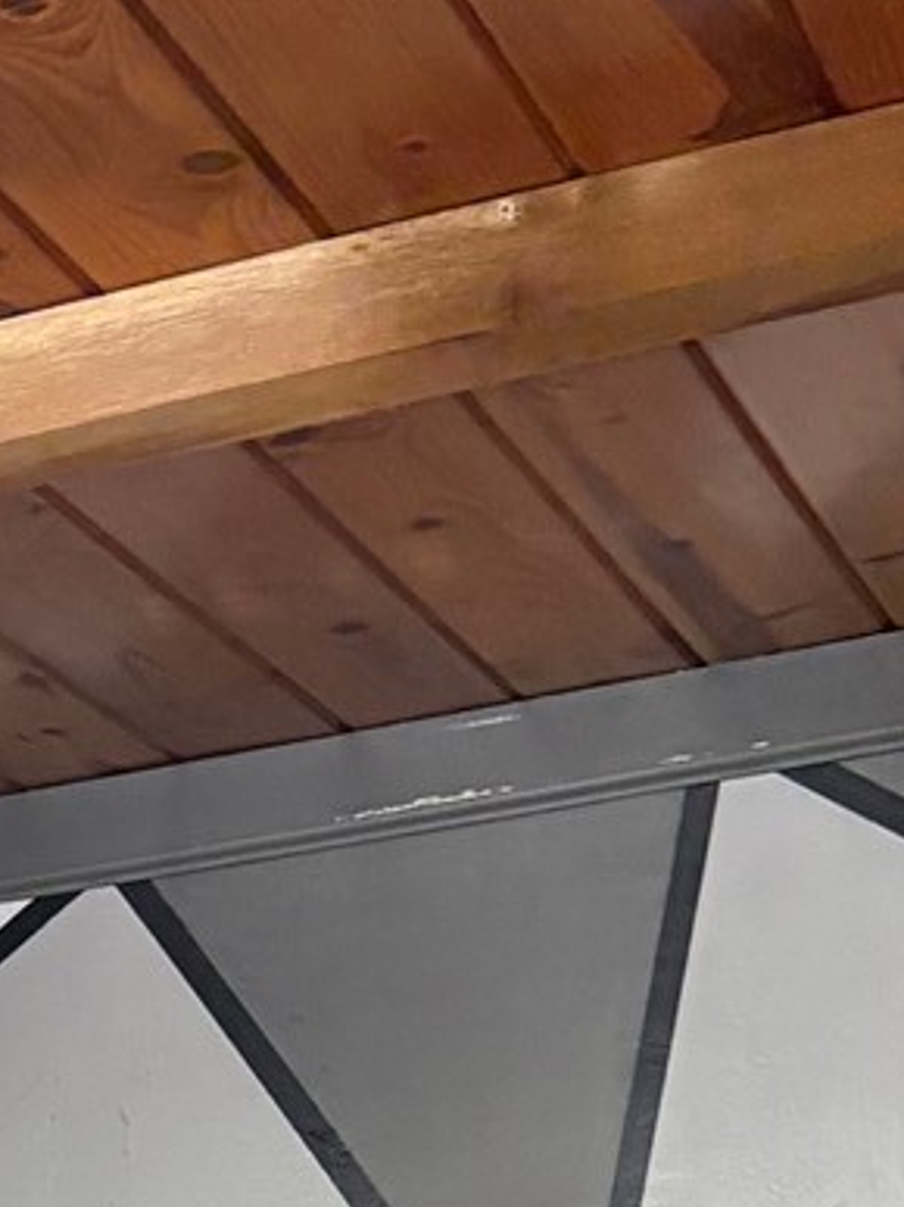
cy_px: 2473
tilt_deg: -6.7
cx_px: -1075
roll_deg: +2.5
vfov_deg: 13.1
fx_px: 4494
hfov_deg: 10.3
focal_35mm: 129
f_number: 1.6
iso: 400
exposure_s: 1/60
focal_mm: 5.96
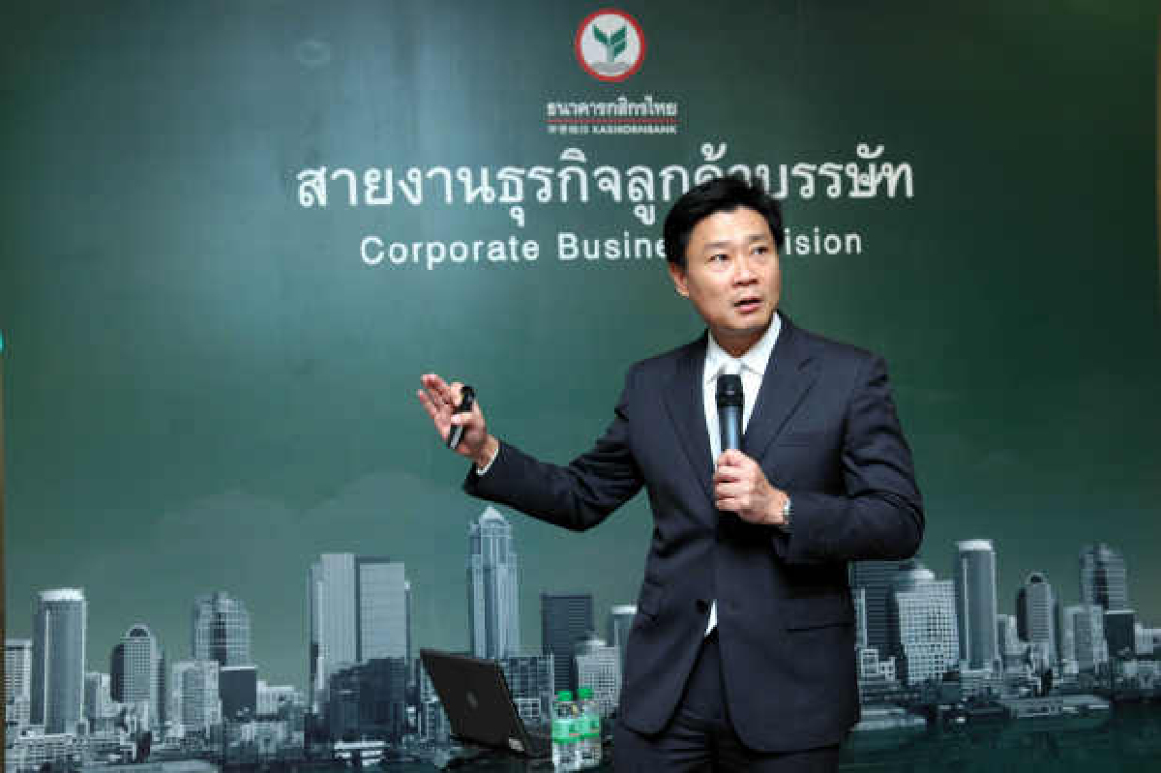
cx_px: 580
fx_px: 1451
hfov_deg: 43.6
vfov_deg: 29.8
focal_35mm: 45
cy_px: 386
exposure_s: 1/80
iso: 800
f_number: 4
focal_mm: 30
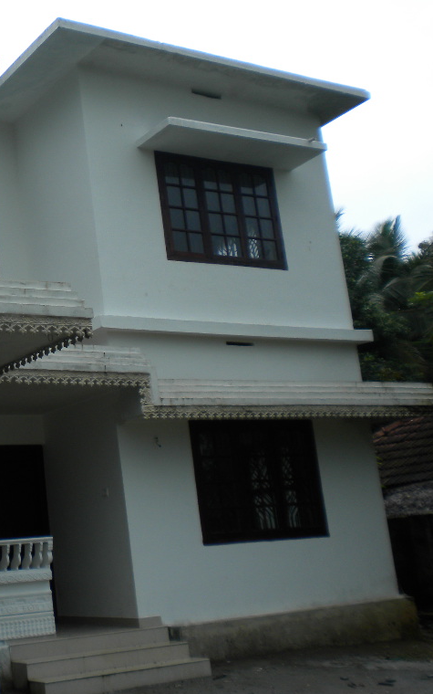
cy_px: 347
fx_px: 944
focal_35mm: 50
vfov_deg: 40.3
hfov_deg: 24.4
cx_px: -25
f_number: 4.6
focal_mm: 6.3
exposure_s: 1/256
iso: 80
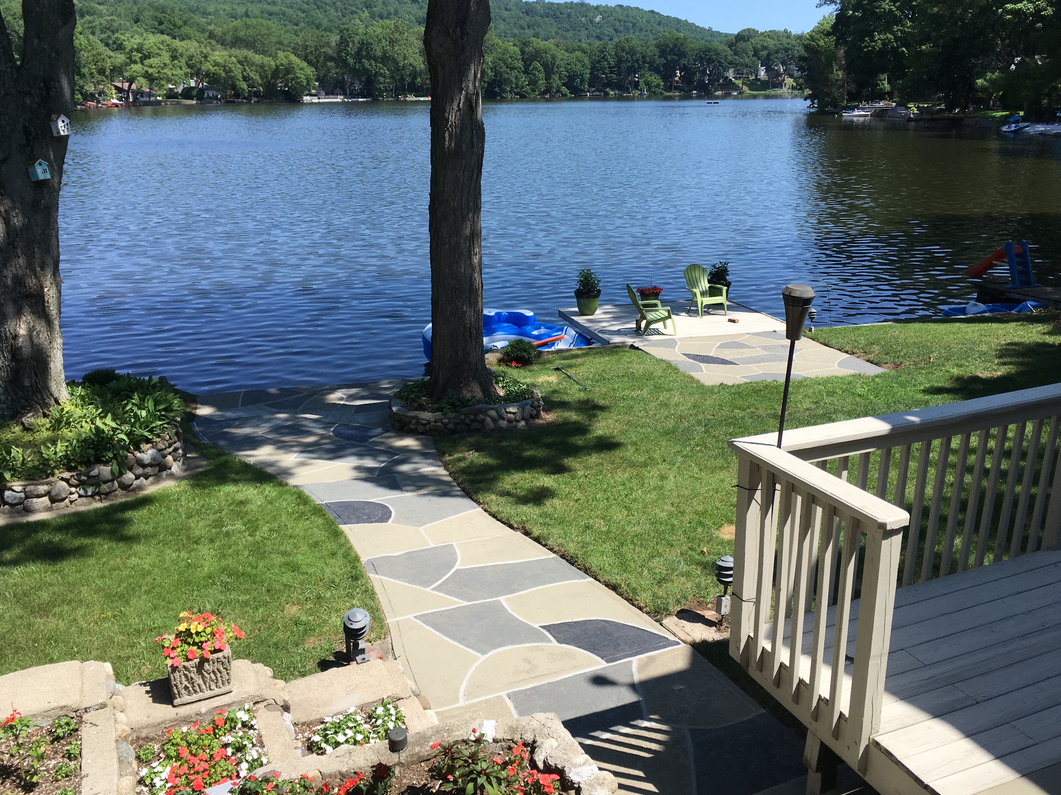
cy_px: 389
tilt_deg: -18.7
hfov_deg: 60.0
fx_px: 919
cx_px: 533
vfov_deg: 46.8
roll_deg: +0.1
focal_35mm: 30
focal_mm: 4.15
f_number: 2.2
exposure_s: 1/1326
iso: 25
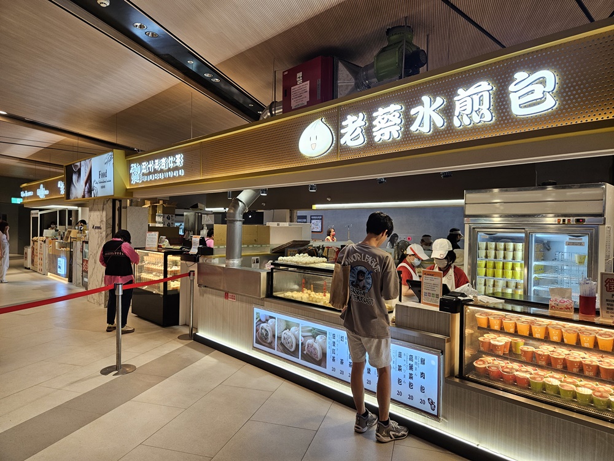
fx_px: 408
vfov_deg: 58.9
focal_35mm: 23
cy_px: 230
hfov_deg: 73.9
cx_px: 307
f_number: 1.8
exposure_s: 1/120
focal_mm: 5.4
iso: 125
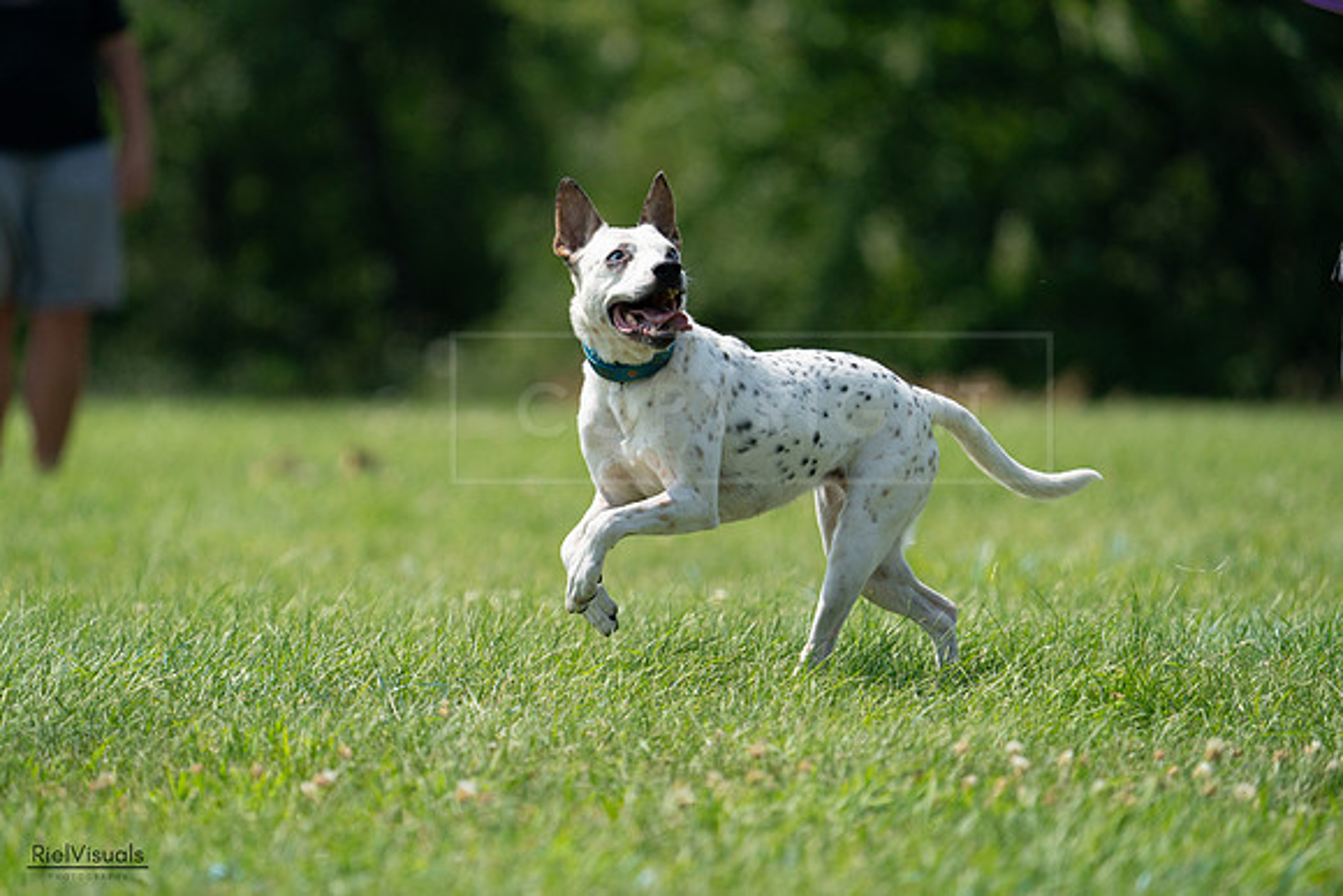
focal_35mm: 407
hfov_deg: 5.1
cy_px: 448
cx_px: 672
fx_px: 15186
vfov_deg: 3.4
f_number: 6.3
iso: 800
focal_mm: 407
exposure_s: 1/4000
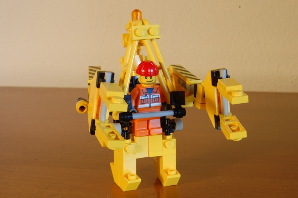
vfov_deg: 22.6
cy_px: 99
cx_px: 149
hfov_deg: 33.4
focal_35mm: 60
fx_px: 496
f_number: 18
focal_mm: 40
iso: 400
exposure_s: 1
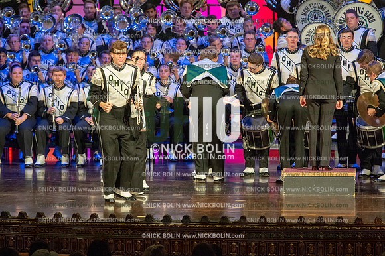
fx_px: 2565
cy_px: 128
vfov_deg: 5.7
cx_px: 192
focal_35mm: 240
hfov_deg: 8.6
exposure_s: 1/250
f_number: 5.6
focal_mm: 240
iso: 8000
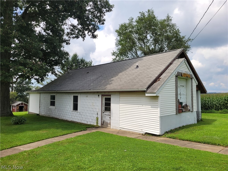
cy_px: 86
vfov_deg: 53.1
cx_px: 114
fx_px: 171
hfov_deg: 67.3
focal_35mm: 26
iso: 40
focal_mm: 5.4
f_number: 1.8
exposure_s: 1/1854
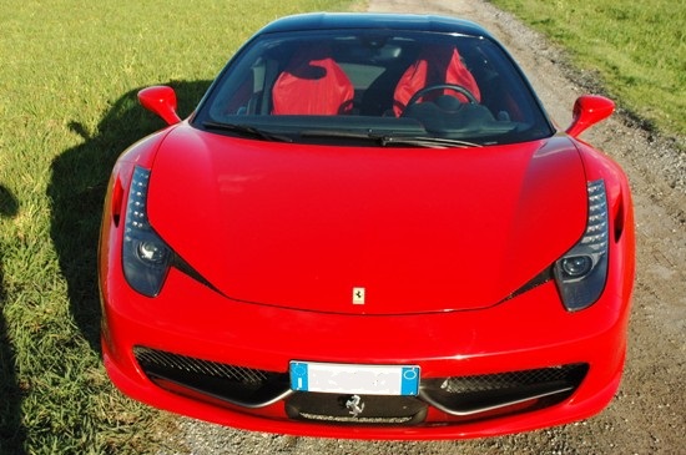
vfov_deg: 34.1
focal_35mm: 39
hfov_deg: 49.6
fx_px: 742
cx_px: 343
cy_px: 228
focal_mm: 26
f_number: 10
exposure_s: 1/400
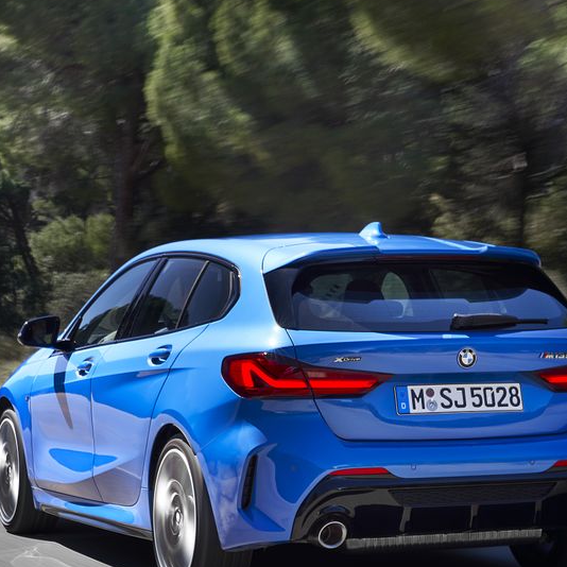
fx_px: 1927
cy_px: 302
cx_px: 320
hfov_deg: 16.7
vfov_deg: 16.7
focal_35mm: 104
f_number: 13
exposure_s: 1/15
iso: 100
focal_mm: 51
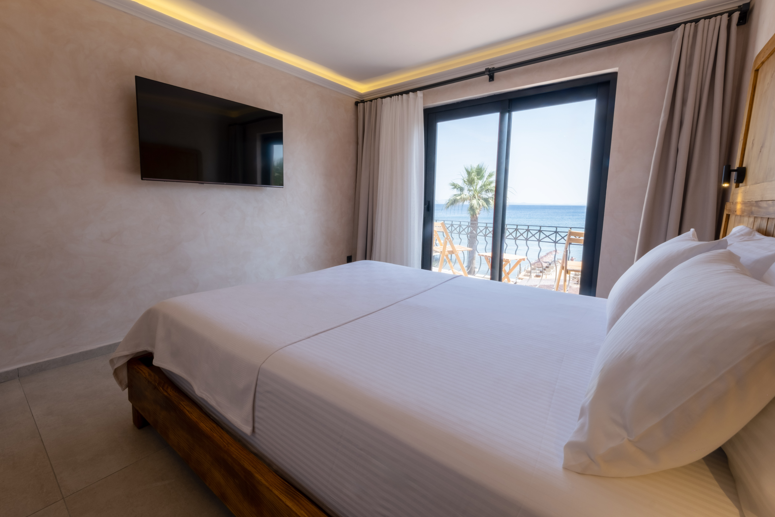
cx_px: 373
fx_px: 323
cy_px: 244
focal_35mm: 15
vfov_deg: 77.3
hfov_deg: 100.3
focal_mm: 9.4
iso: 160
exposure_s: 1/20
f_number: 16
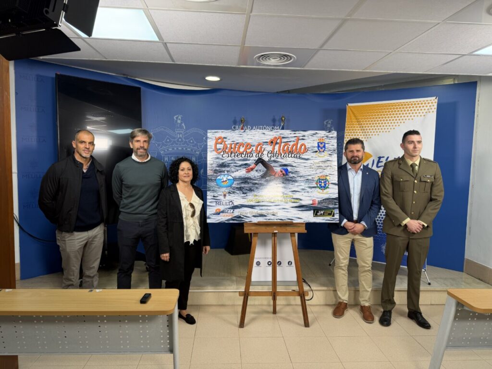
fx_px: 341
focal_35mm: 24
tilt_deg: -5.4
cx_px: 246
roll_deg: -1.6
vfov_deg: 56.8
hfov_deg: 71.6
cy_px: 184
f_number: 1.78
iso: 50
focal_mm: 6.76
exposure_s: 1/144
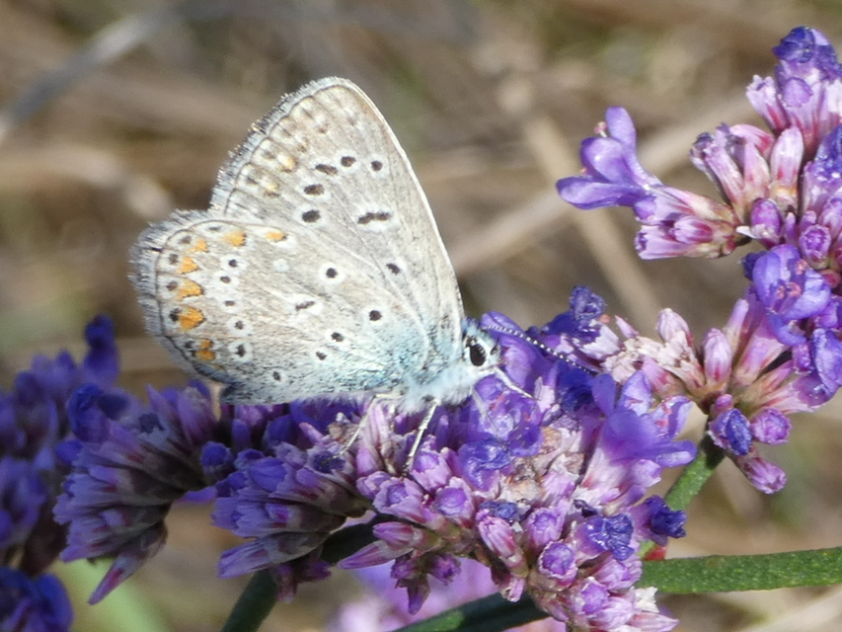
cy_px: 316
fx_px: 3114
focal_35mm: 128
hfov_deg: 15.4
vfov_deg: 11.6
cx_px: 421
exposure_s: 1/125
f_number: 5.2
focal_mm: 22.9
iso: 80
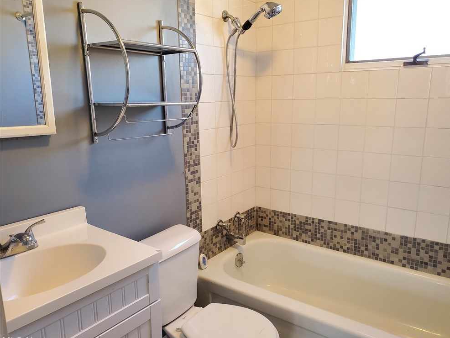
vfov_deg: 51.4
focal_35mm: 27
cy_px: 173
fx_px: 351
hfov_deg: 65.3
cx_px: 233
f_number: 2.4
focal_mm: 4.3
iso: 250
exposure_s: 1/39
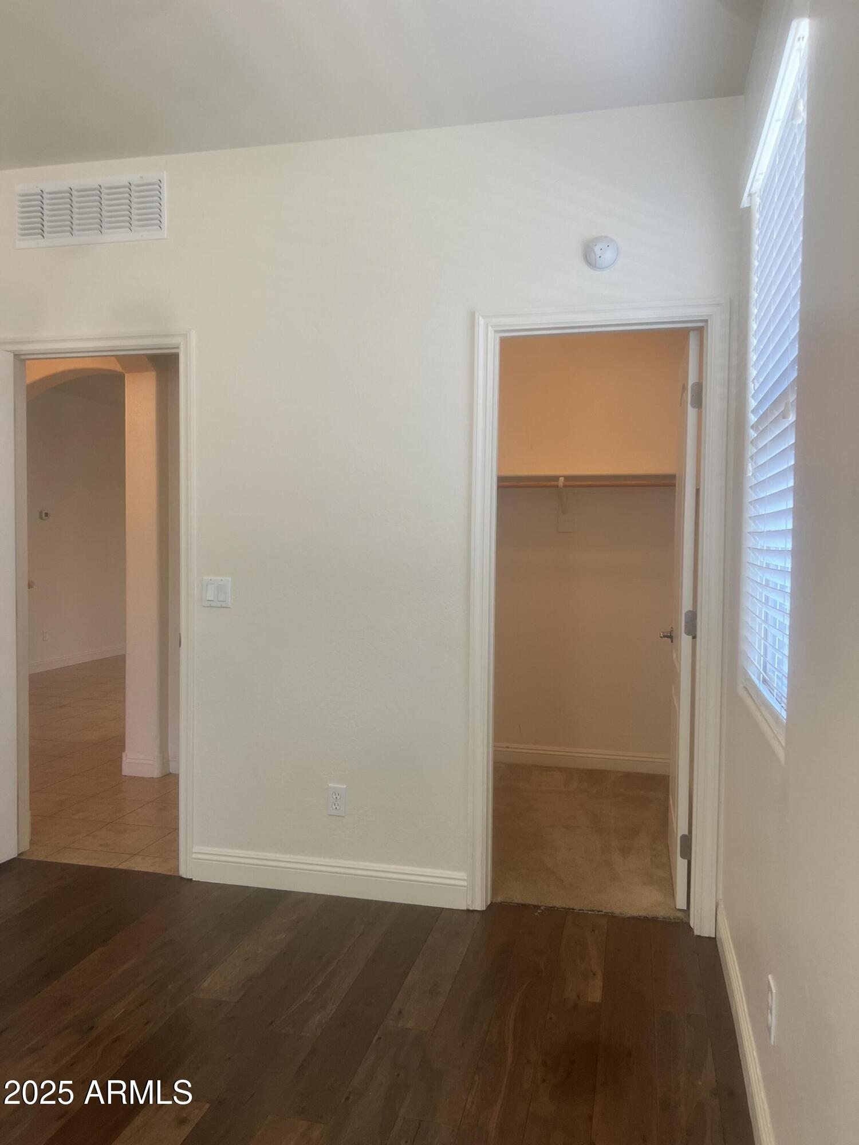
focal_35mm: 26
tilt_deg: -0.4
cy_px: 572
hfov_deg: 53.1
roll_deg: +0.1
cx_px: 430
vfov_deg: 67.3
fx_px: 860
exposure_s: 1/120
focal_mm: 5.7
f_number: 1.5
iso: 100
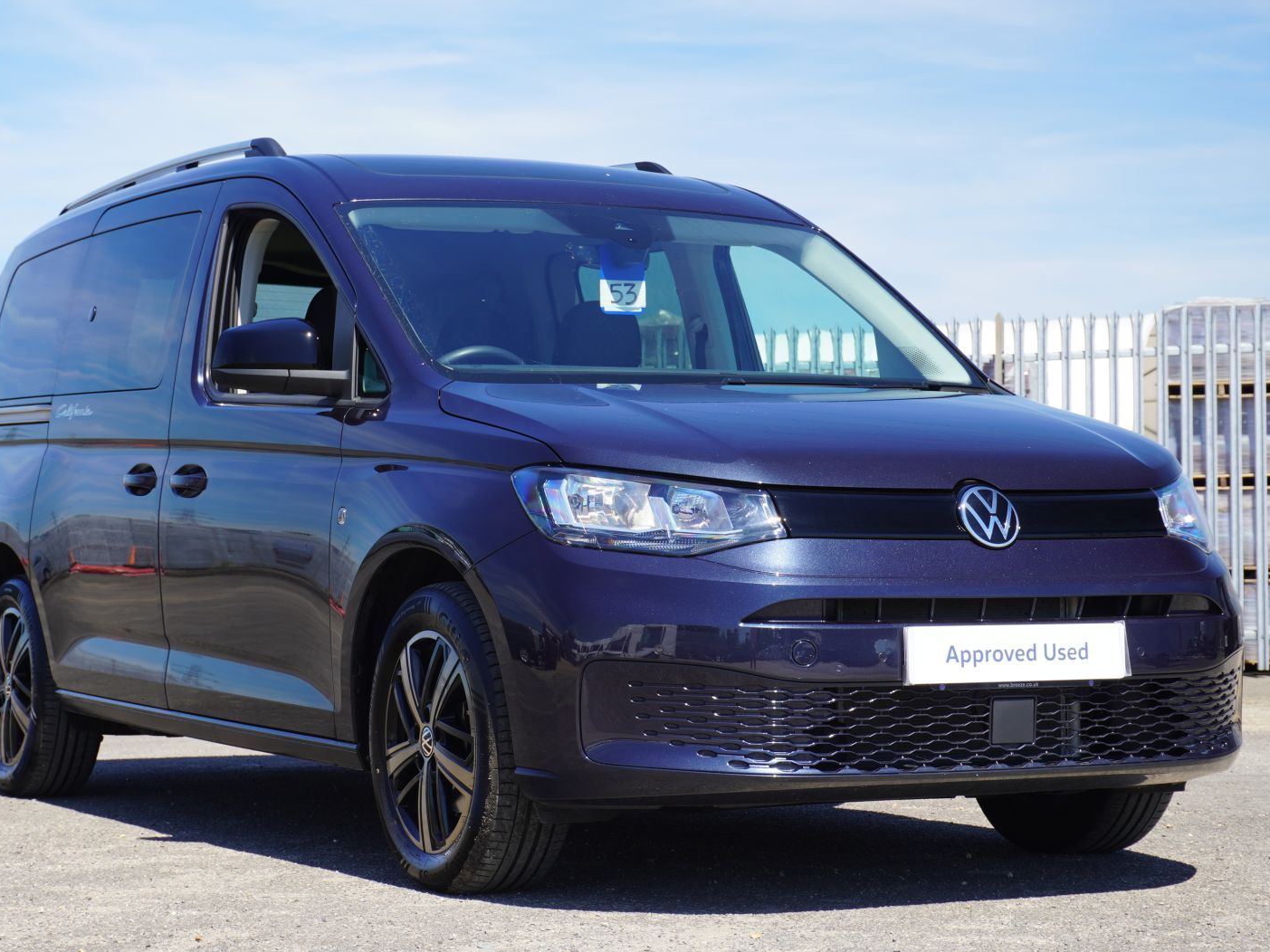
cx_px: 589
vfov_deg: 18.3
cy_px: 481
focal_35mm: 81
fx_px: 2955
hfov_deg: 24.3
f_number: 7.1
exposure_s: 1/100
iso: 100
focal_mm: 49
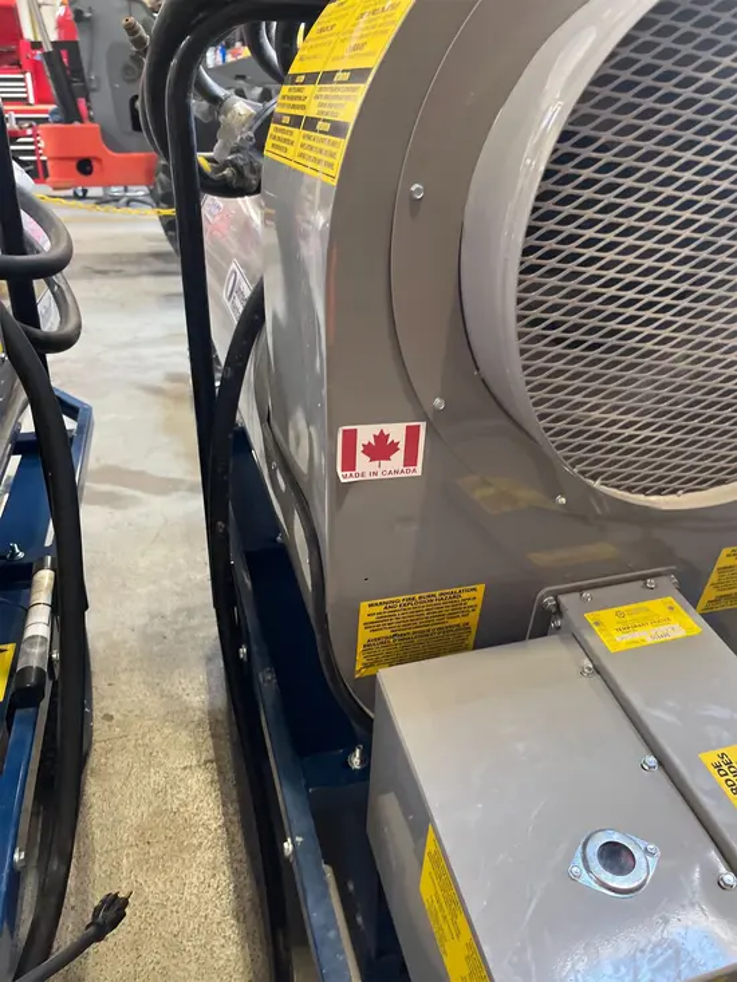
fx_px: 738
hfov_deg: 53.1
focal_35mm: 26
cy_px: 491
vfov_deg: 67.3
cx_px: 368
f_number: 1.6
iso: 250
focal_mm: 5.1
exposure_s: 1/60
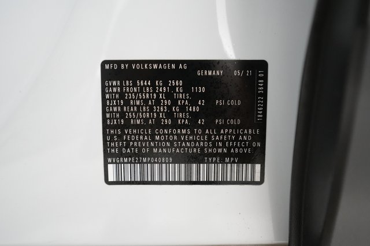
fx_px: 288
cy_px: 123
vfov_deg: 46.4
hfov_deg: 65.5
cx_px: 185
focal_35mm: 28
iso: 6400
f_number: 4.5
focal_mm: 28
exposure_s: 1/100
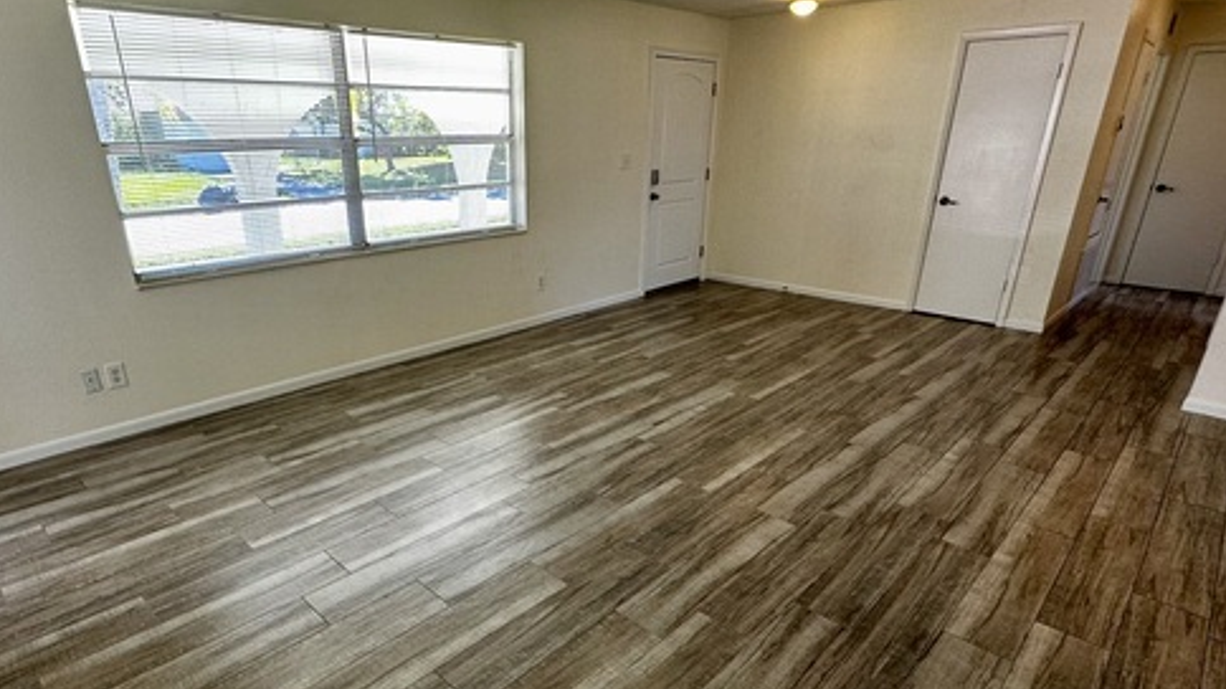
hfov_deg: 83.6
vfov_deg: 53.2
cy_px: 408
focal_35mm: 21
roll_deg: +0.6
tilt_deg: -23.1
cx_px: 551
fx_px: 683
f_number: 2.2
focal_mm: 2.22
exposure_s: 1/120
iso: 125
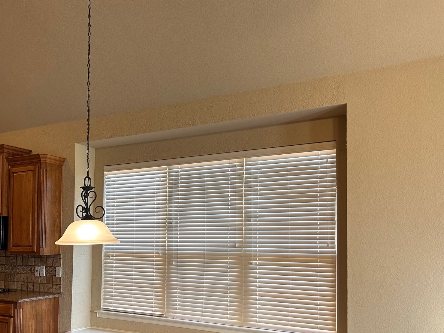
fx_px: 462
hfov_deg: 50.4
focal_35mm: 36
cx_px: 146
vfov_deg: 39.3
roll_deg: -0.6
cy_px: 217
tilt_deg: +2.8
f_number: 1.5
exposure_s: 1/60
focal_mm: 5.7
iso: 80
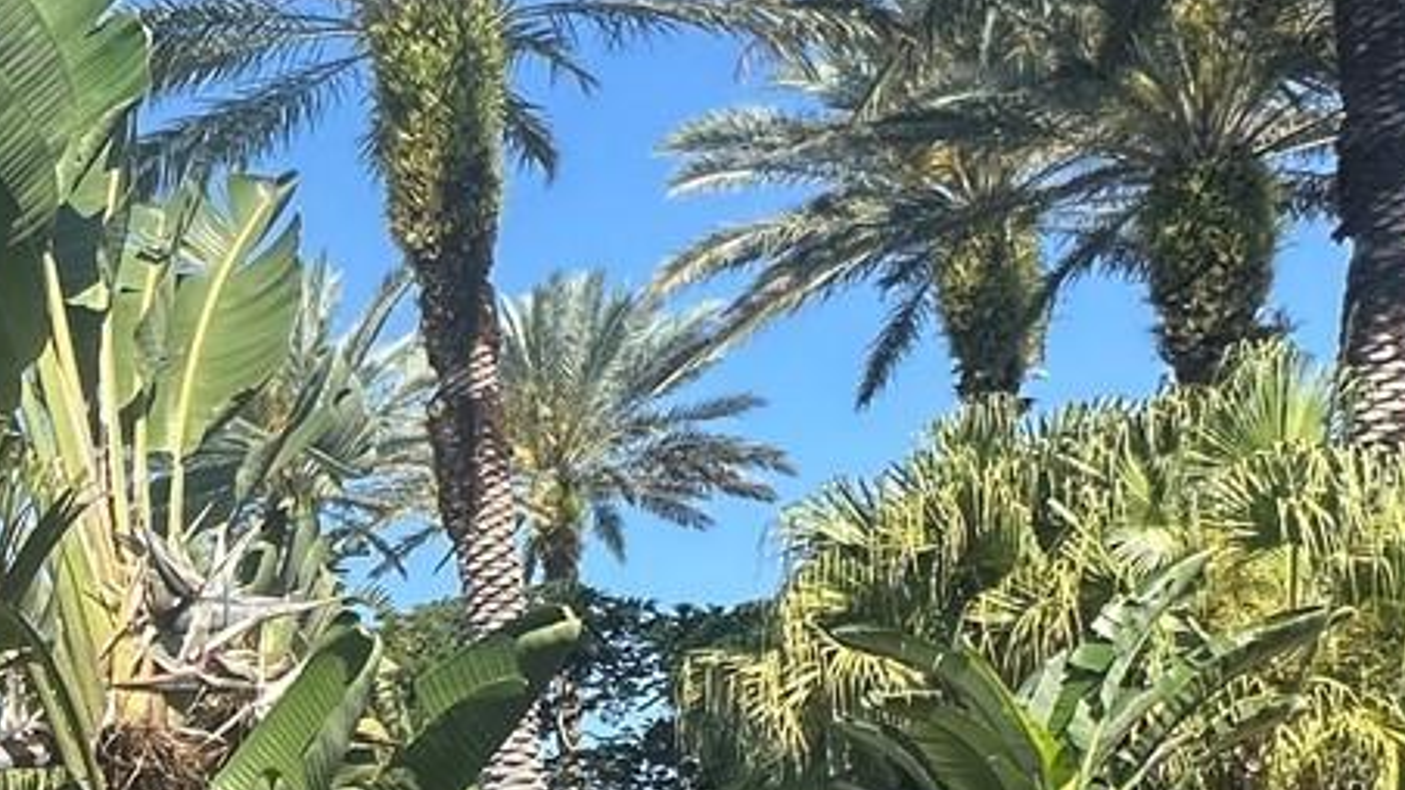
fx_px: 2011
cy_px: 1005
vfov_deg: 20.4
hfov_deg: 29.6
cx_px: -491
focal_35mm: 54
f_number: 2.2
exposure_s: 1/1304
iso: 50
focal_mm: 2.22
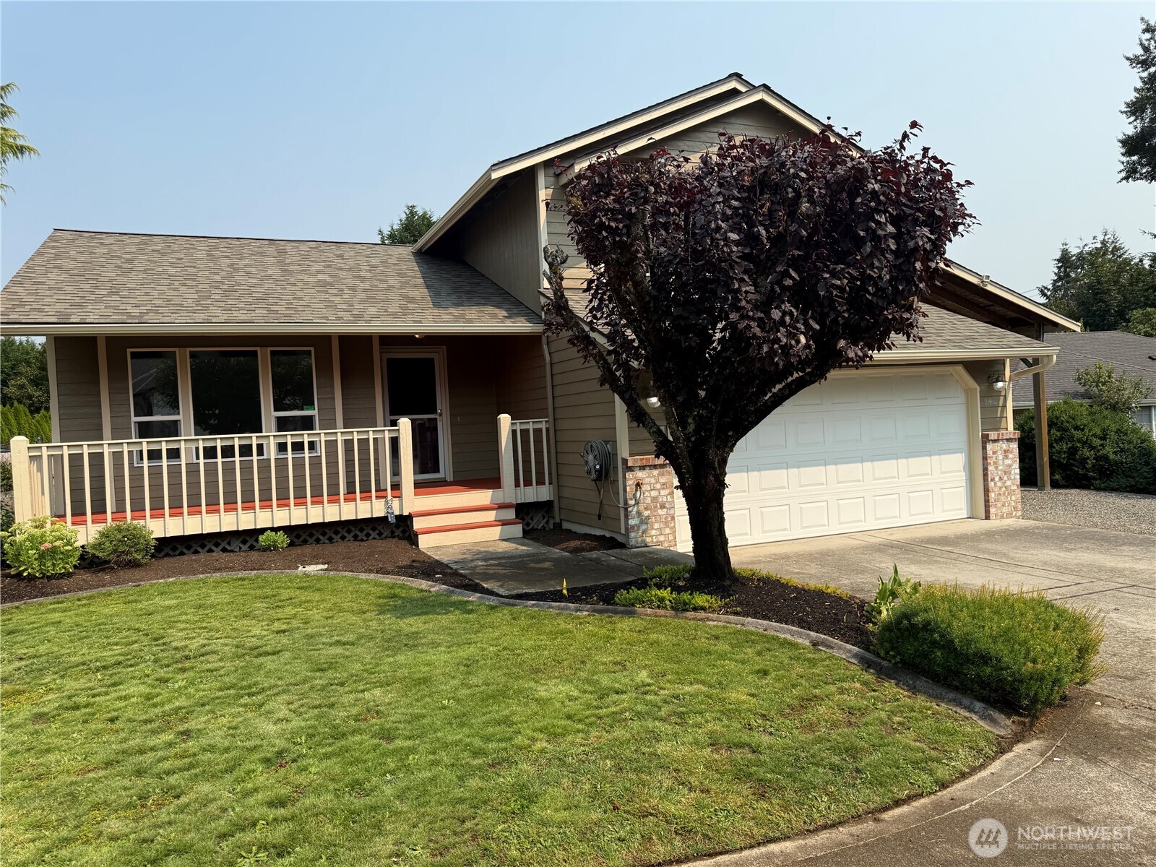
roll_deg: +2.1
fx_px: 801
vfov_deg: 56.8
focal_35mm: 24
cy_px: 434
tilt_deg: +0.8
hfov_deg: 71.6
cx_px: 578
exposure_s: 1/3759
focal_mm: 6.76
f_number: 1.78
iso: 80
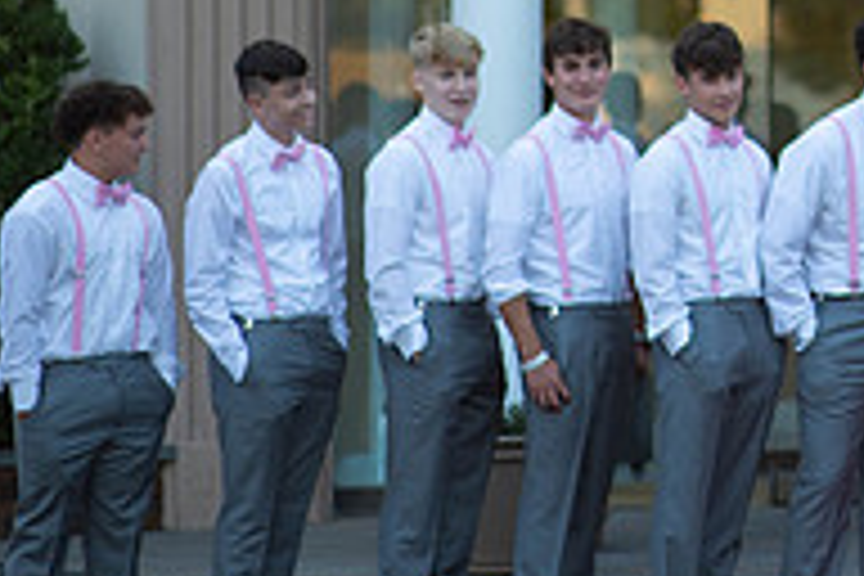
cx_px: 1143
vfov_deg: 5.3
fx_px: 6168
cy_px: -112
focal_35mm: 257
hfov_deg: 7.9
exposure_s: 1/1000
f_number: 2
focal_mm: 85
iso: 250
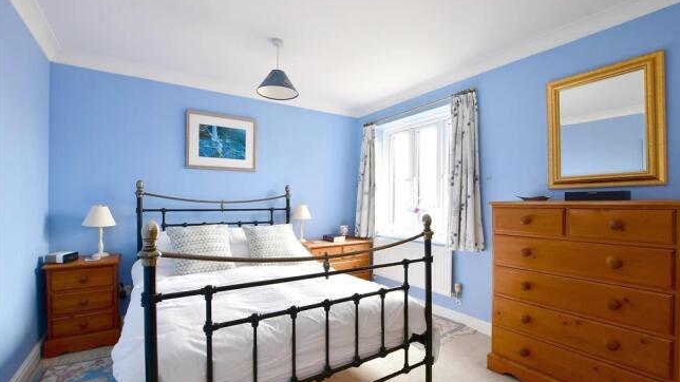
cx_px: 343
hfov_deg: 99.4
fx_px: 288
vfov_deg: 67.0
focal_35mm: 16
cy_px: 202
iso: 160
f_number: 8
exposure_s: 1/5
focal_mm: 10
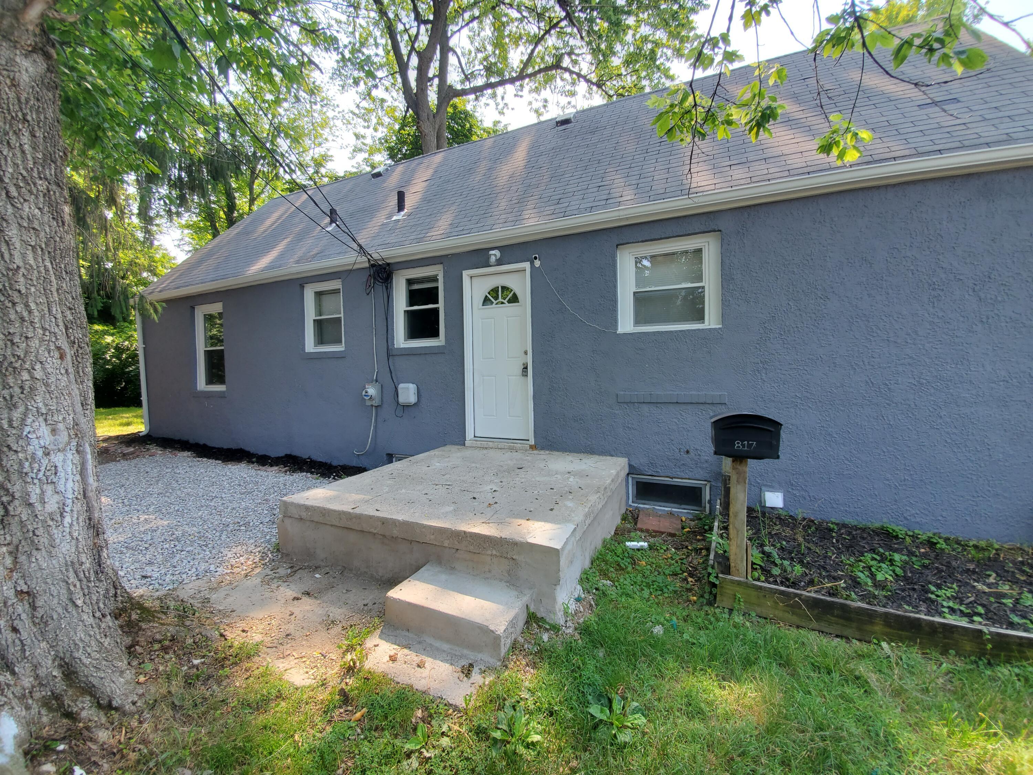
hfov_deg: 106.2
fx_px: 388
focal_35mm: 13
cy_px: 388
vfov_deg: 89.9
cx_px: 516
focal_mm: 1.8
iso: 50
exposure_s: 1/151
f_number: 2.2
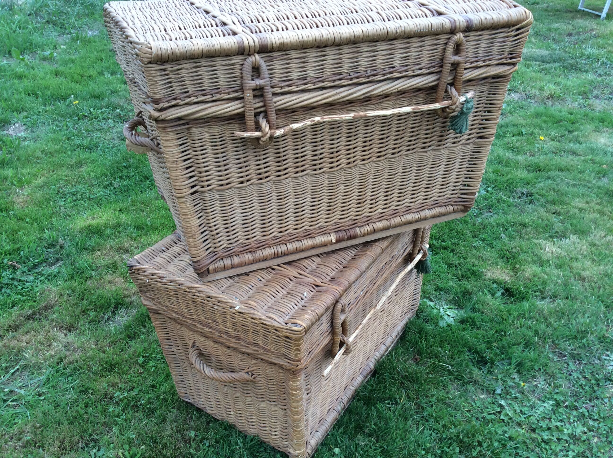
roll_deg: -0.7
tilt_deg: -30.2
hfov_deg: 56.9
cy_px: 229
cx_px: 306
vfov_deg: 44.1
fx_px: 566
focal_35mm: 32
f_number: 2.4
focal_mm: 3.3
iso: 50
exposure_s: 1/100
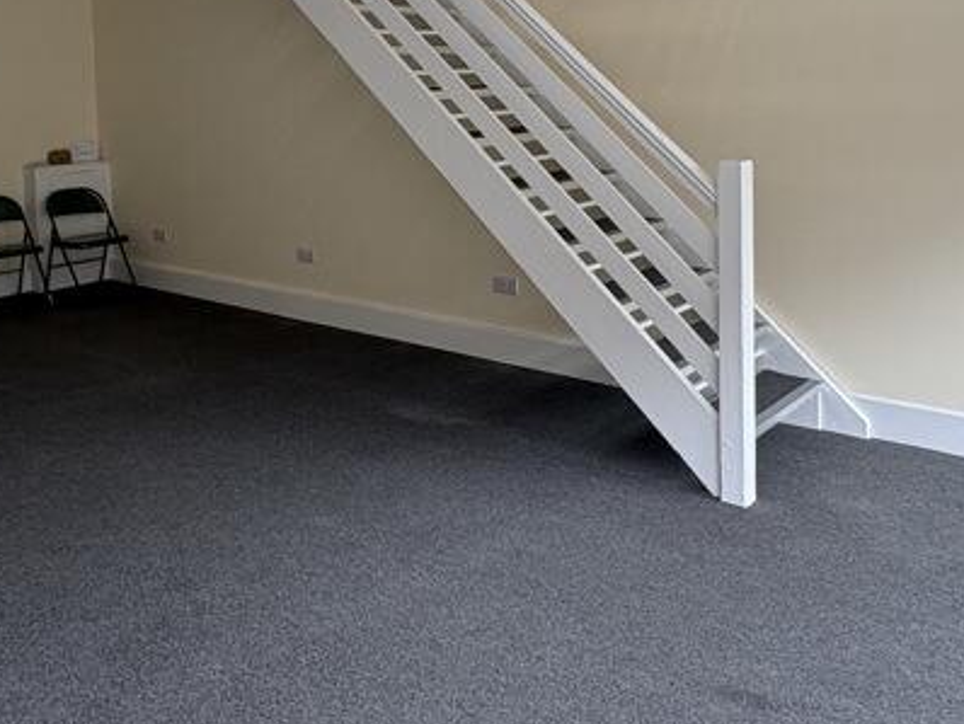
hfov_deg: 51.2
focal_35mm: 36
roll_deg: +2.6
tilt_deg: -2.7
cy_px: 121
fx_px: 1003
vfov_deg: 37.9
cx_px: 429
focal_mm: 2.22
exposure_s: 1/99
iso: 64
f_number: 2.2
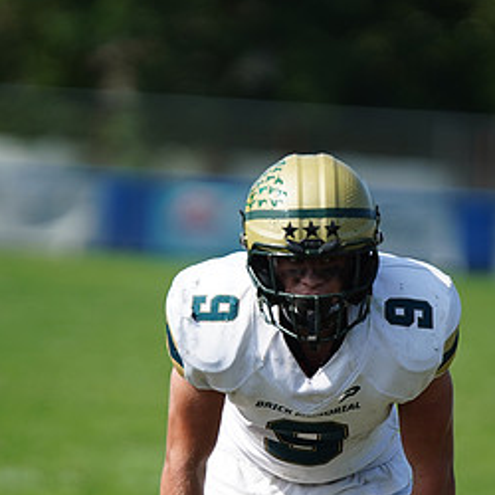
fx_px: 9578
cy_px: 296
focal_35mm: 592
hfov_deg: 3.0
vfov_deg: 3.0
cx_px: 301
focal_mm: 300
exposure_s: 1/5000
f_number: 2.8
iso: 400
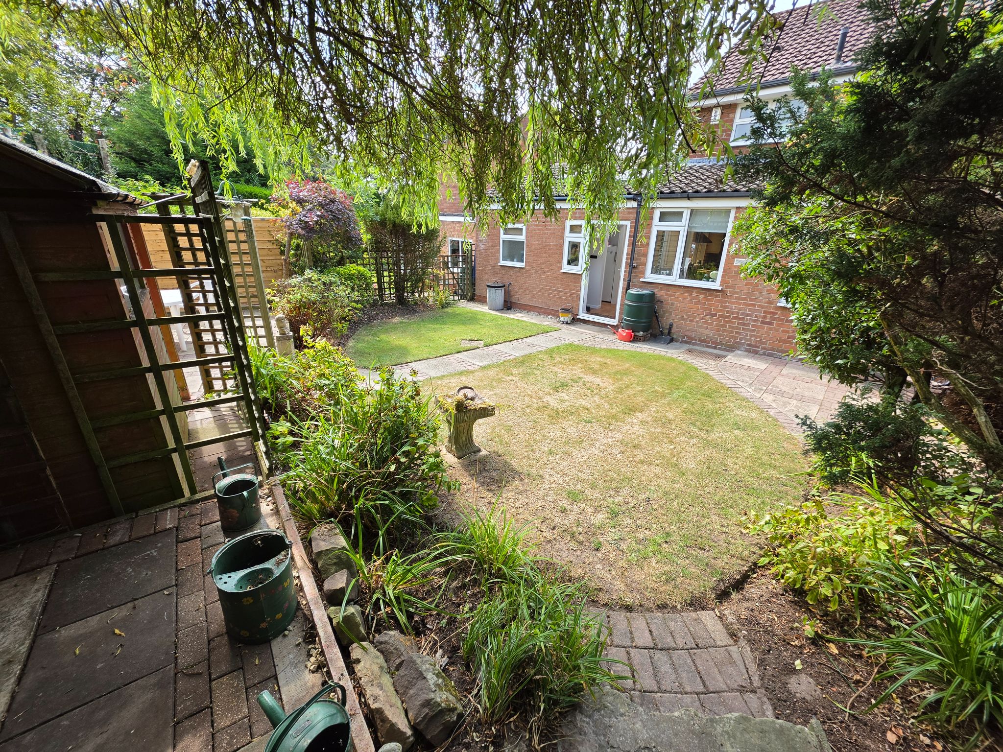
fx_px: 377
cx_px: 502
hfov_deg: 106.2
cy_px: 376
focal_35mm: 13
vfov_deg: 89.9
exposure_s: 1/329
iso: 32
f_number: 1.9
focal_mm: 2.2
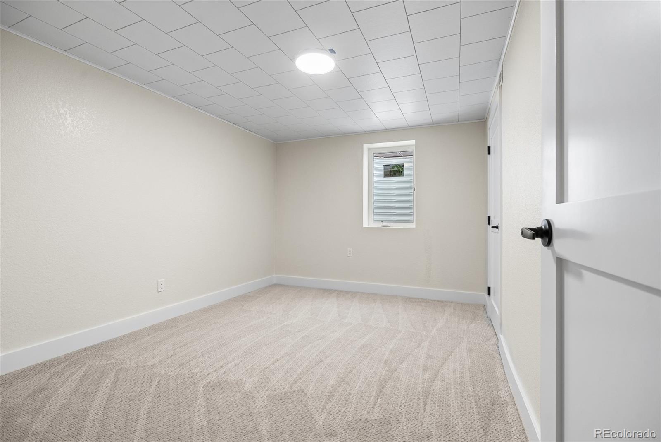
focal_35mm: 16
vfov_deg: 73.8
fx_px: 294
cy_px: 221
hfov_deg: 96.7
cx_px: 330
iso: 200
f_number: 8
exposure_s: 1/3
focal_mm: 16
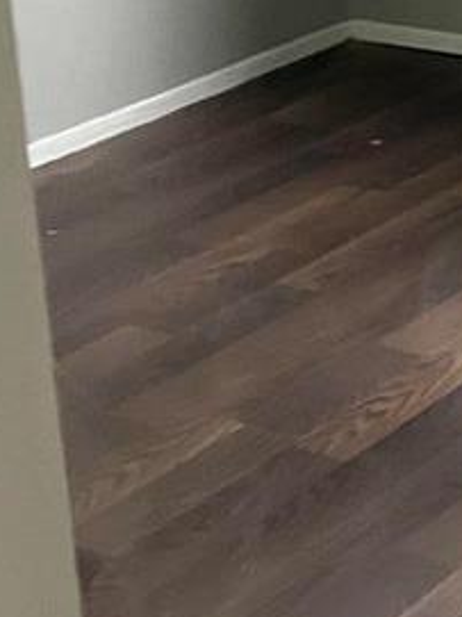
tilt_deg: -13.3
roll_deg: +0.0
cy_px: 14
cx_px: 790
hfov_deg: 12.0
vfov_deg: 16.8
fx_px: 2048
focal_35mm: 115
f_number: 1.6
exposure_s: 1/43
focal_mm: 5.1
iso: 500
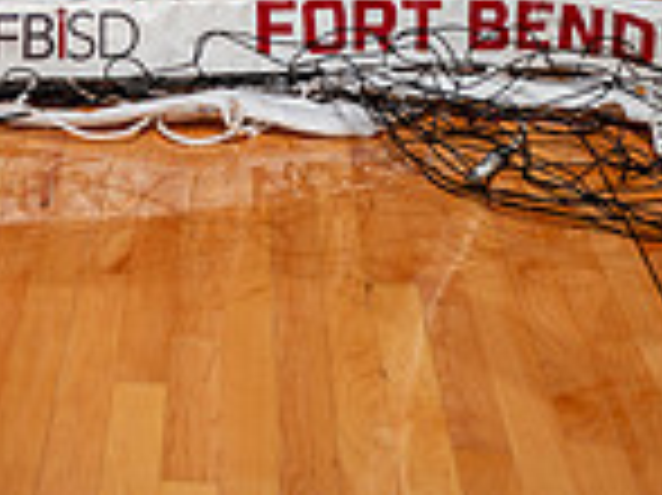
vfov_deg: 13.1
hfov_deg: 20.0
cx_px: 117
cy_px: -513
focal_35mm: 97
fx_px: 1854
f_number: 5.6
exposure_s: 1/250
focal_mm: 33
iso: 200
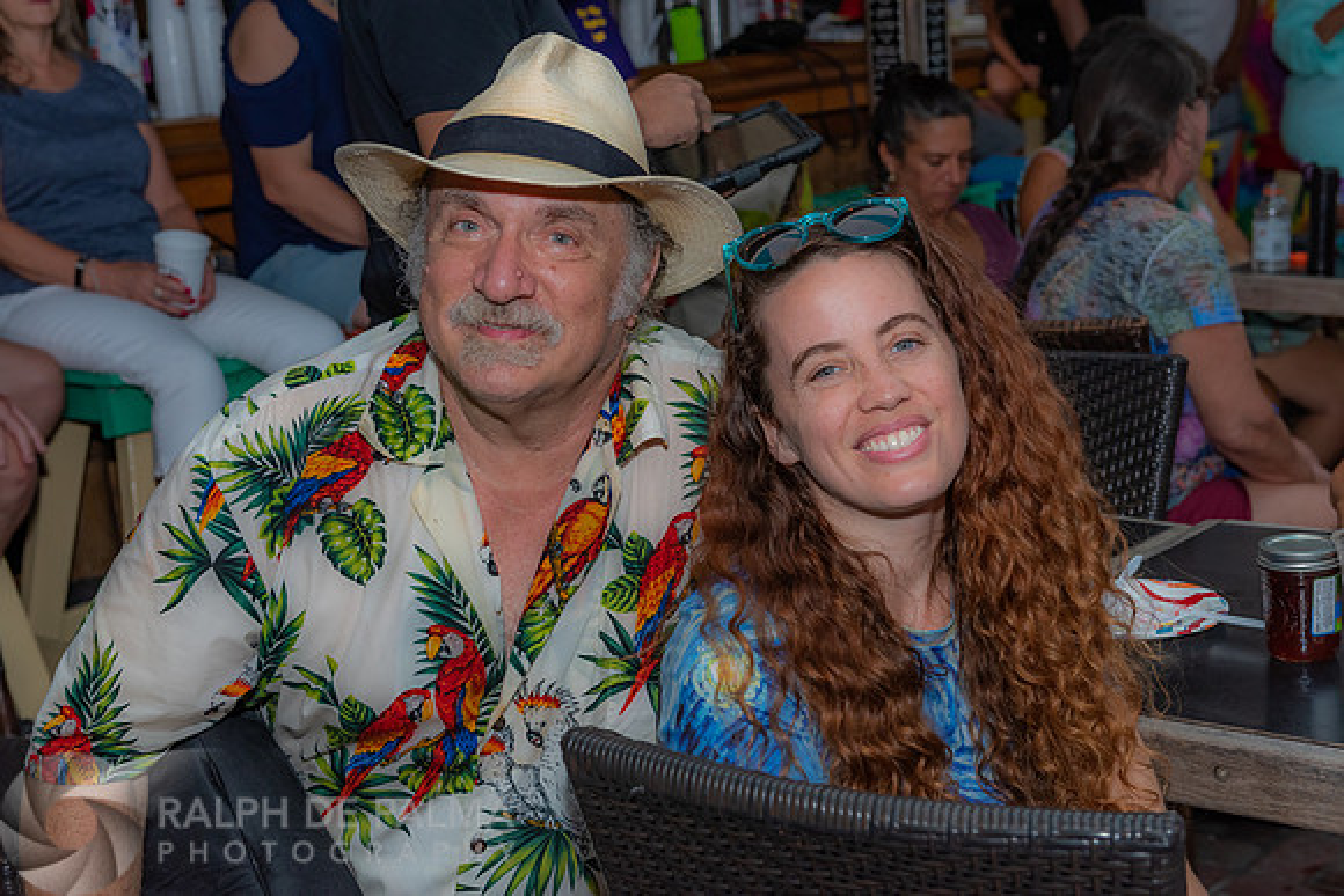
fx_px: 2091
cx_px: 672
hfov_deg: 35.6
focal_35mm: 56
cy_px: 448
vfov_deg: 24.2
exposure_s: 1/160
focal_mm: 56
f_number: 5.6
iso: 1000
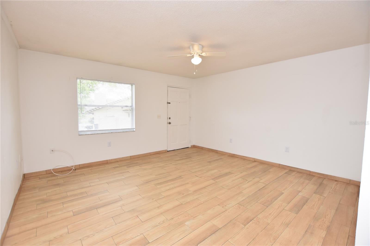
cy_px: 123
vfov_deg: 77.3
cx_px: 185
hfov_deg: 100.4
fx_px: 154
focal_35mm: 15
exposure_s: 1/80
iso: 200
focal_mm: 10
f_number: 4
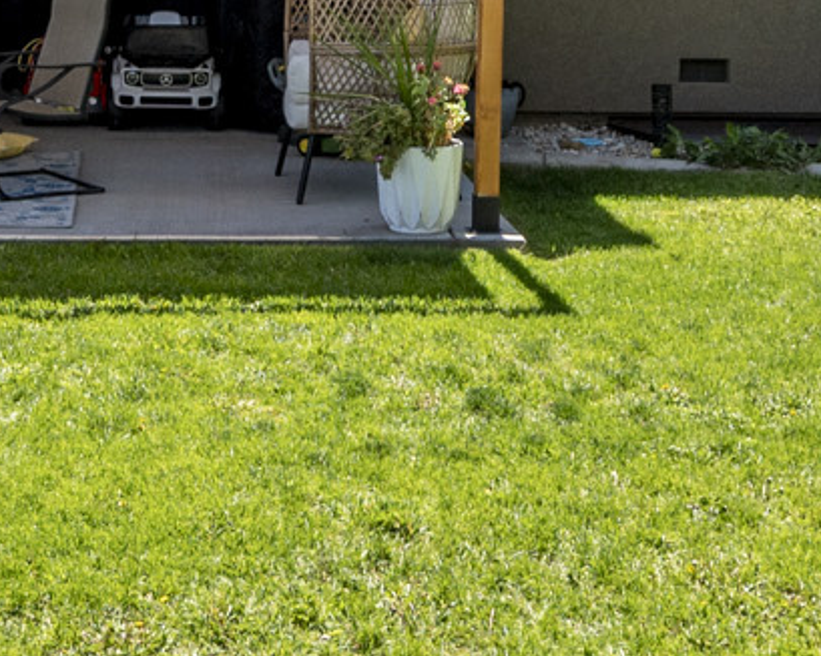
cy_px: -67
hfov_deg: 24.0
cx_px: 154
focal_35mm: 78
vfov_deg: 18.9
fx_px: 1895
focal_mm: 16
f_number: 13
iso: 200
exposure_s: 1/160
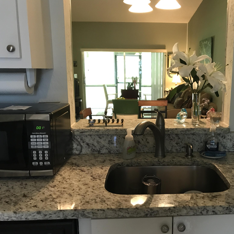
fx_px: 260
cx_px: 155
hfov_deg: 47.7
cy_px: 120
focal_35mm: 34
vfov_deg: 48.4
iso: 80
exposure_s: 1/15
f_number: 1.8
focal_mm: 3.99
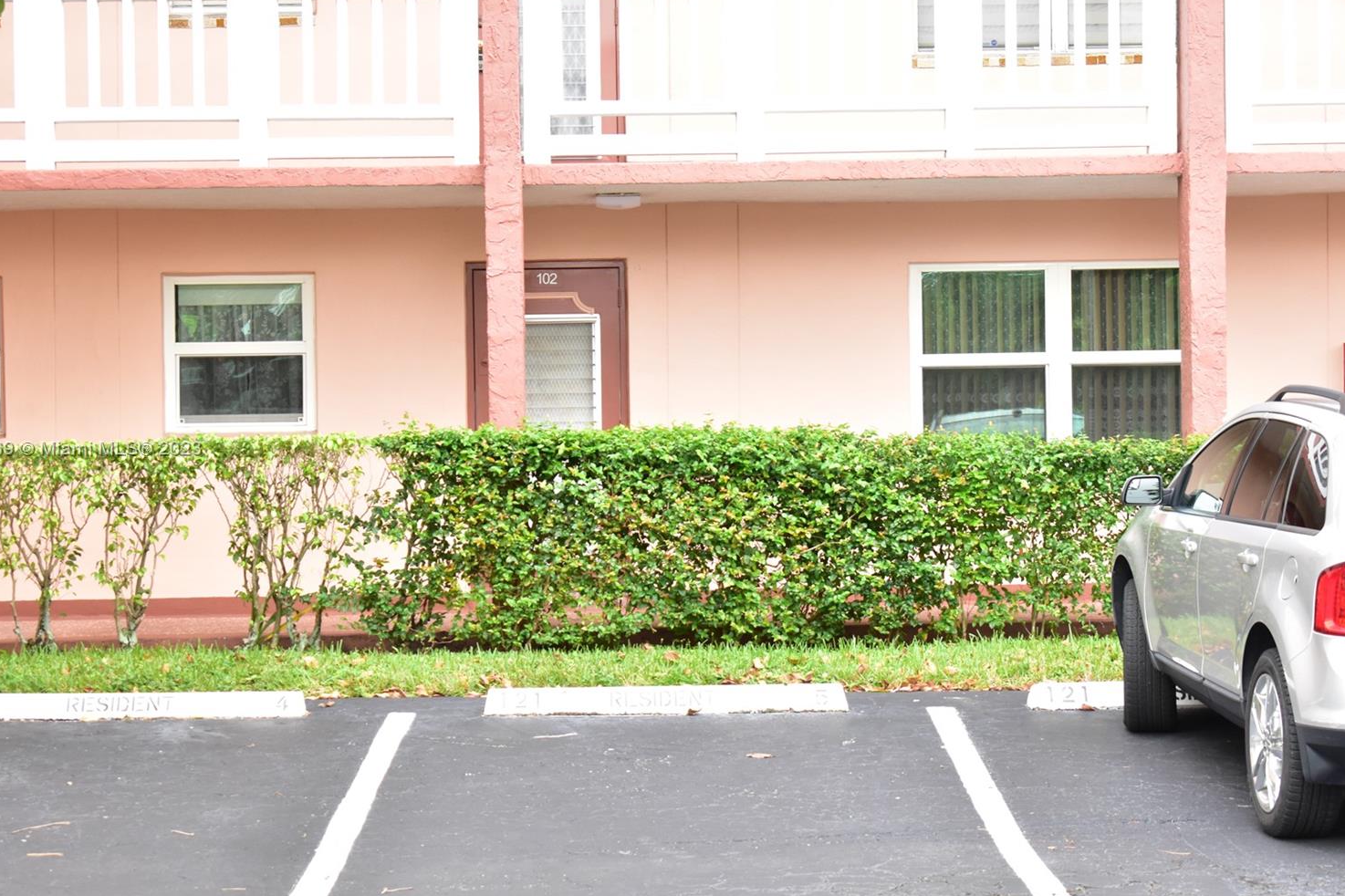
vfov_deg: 15.3
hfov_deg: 22.7
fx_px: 3344
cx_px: 640
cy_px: 450
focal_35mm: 90
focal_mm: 55
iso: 1100
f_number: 5.6
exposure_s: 1/100
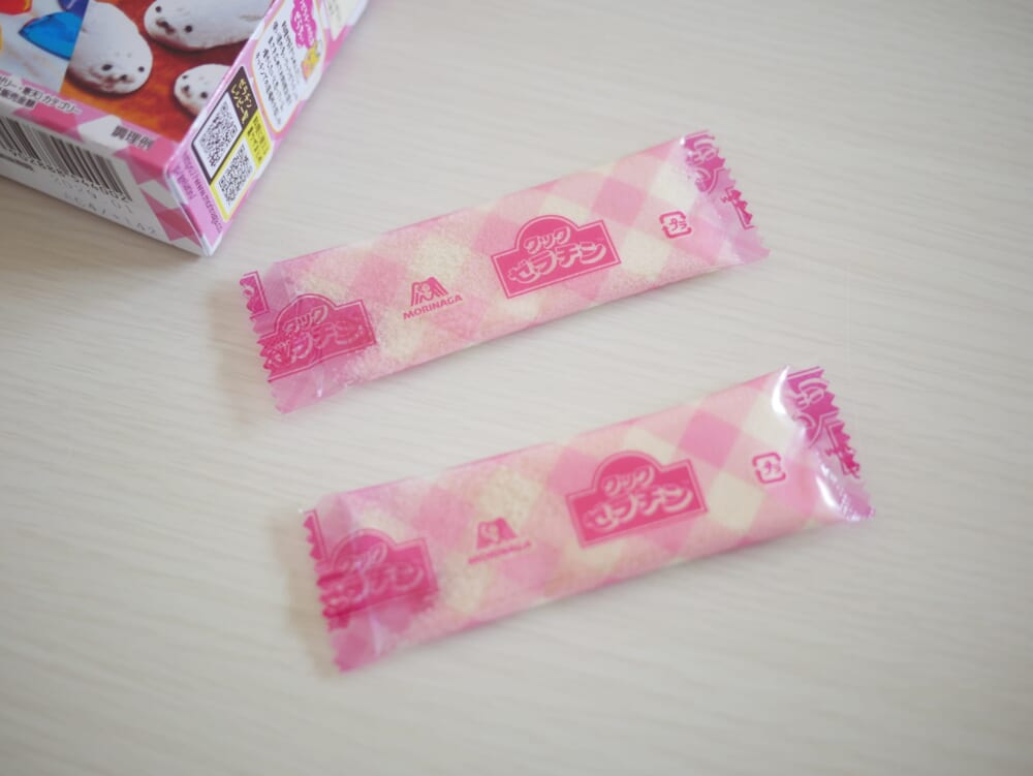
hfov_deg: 46.8
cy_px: 388
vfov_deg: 36.0
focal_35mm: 40
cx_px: 516
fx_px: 1194
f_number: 1.7
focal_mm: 20
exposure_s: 1/60
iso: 250
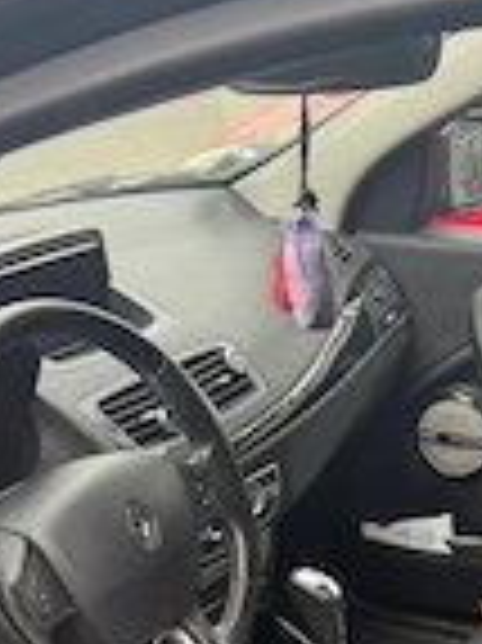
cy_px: 761
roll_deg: -0.6
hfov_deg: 21.9
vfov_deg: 26.1
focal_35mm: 67
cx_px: 284
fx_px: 1246
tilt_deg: -35.4
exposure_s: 1/262
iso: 80
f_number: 1.78
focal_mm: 6.76
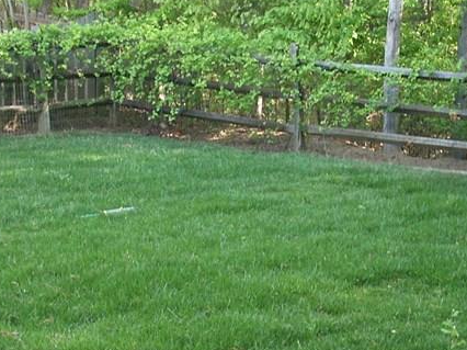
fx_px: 1200
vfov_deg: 16.5
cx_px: 247
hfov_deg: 22.0
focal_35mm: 89
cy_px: 235
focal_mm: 6.2
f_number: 2.8
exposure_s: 1/30
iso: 64
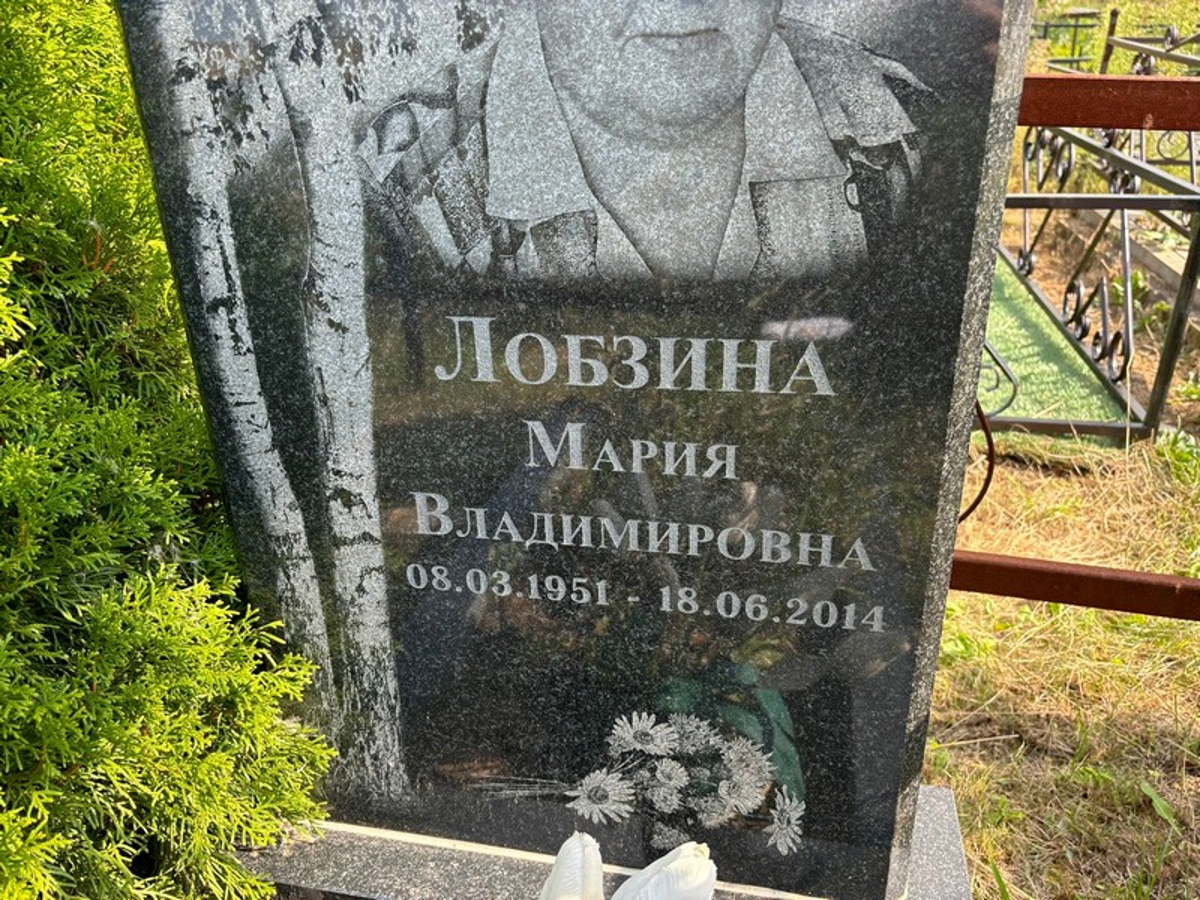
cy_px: 450
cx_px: 600
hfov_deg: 67.3
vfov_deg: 53.1
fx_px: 901
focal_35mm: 26
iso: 50
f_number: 1.6
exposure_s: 1/450
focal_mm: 5.96
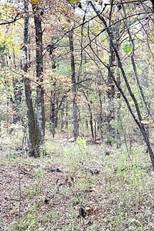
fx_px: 469
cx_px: 100
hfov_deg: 18.6
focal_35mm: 73
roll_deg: -0.1
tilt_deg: +3.9
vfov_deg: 27.5
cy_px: 77
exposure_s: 1/60
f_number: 1.78
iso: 250
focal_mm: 6.86
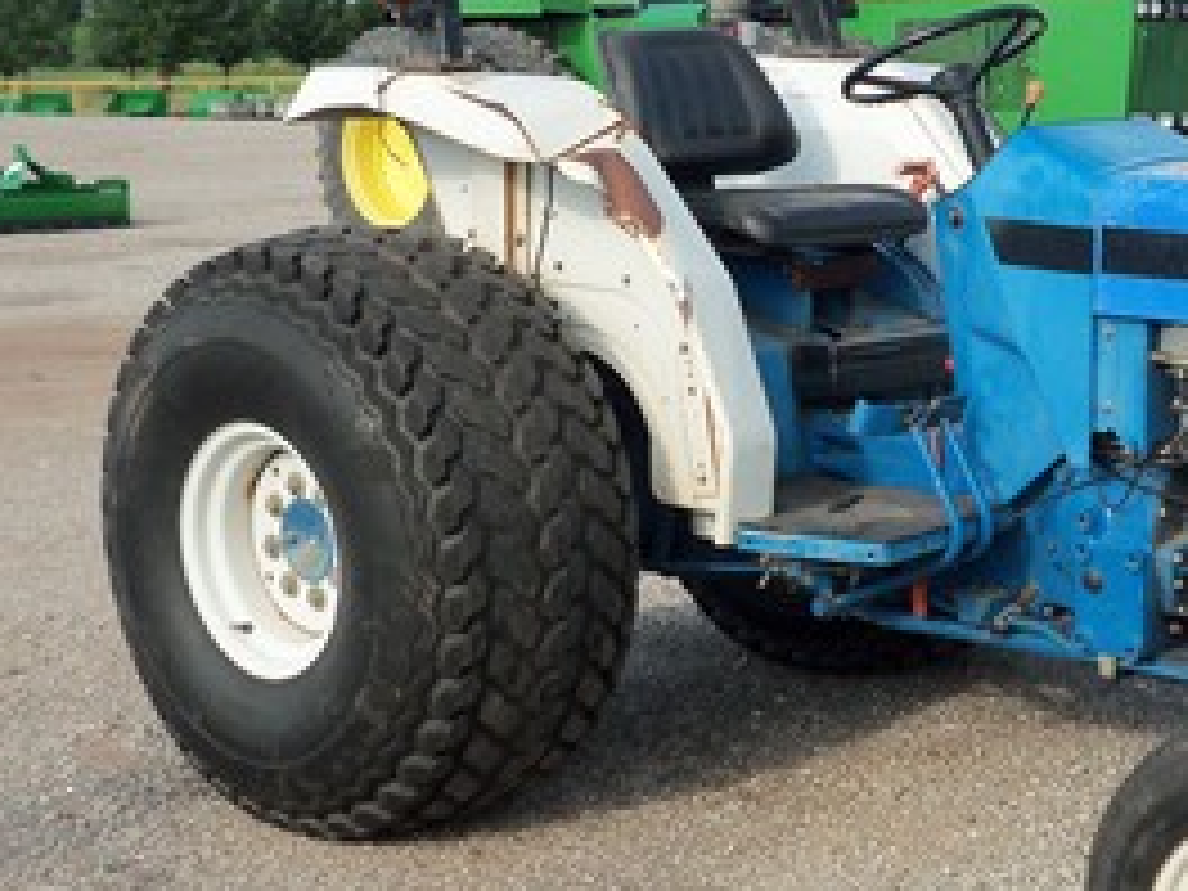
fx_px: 2402
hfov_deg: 26.8
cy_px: 378
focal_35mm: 70
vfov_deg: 21.0
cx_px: 1080
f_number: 2.9
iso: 80
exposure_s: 1/500
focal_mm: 5.7
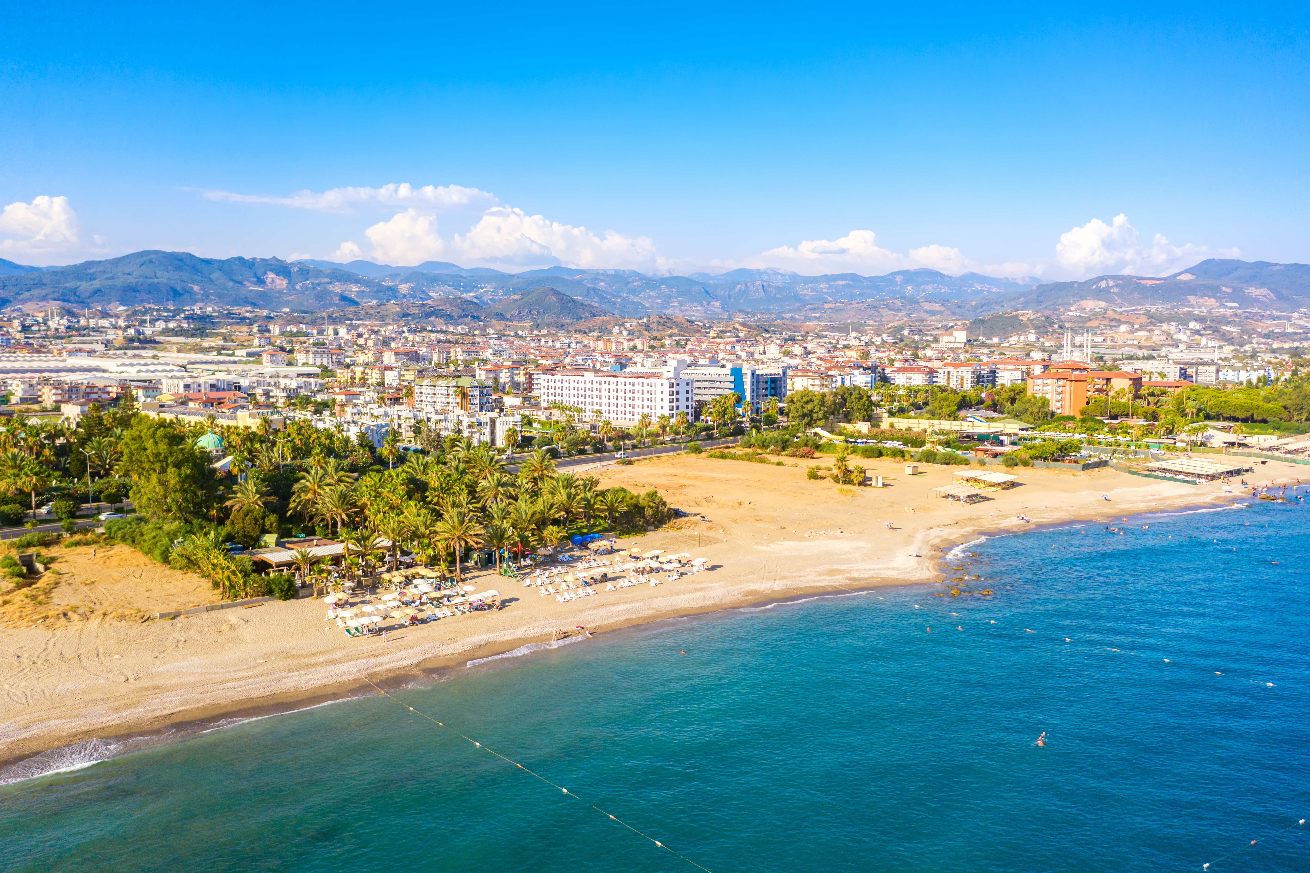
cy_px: 436
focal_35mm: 28
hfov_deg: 65.5
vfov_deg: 46.4
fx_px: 1019
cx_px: 655
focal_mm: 10.26
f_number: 3.2
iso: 100
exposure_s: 1/60
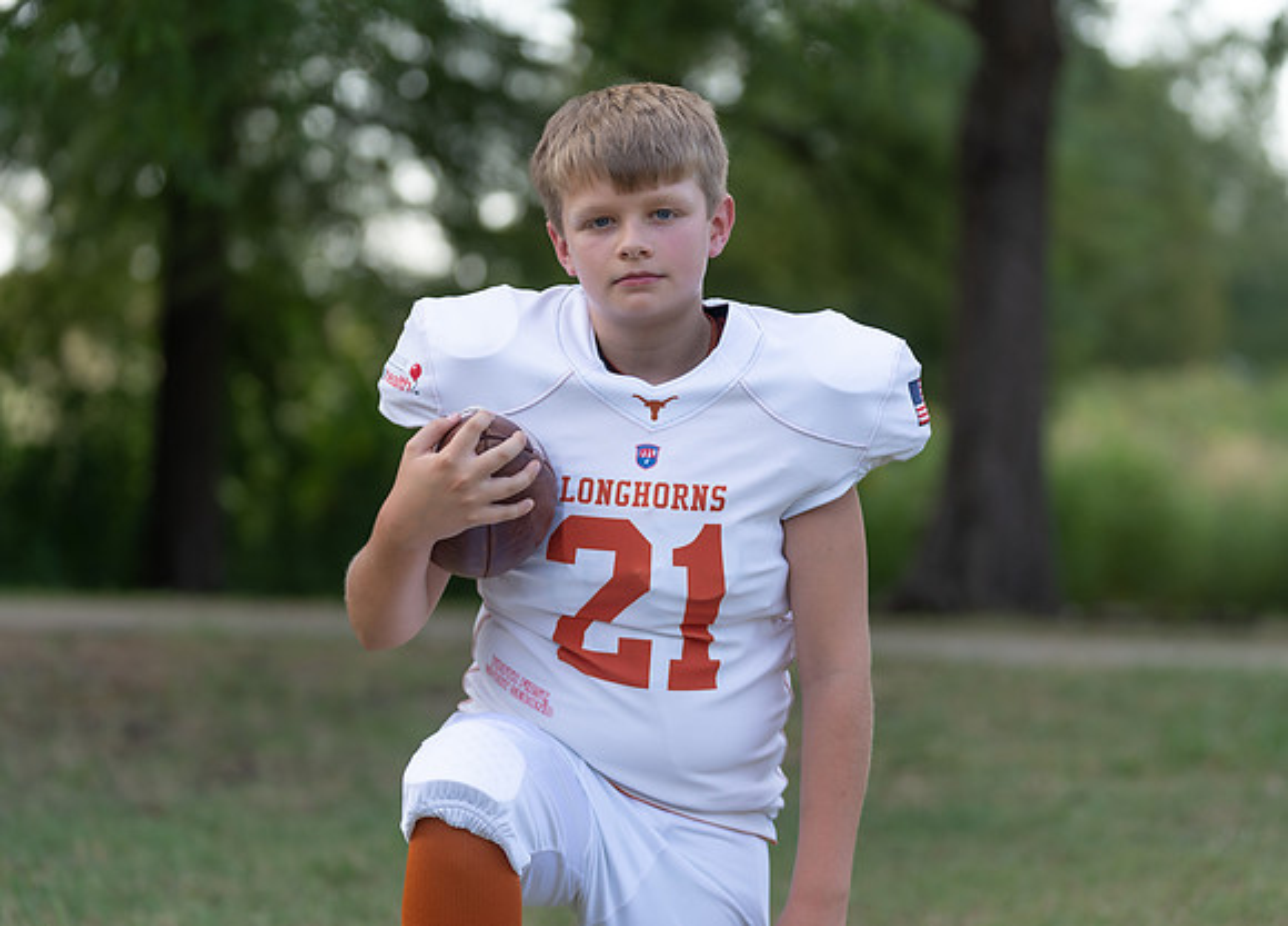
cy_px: 462
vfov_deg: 11.0
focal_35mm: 131
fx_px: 4798
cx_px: 672
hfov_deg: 15.3
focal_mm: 108
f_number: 2.8
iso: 100
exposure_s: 1/400
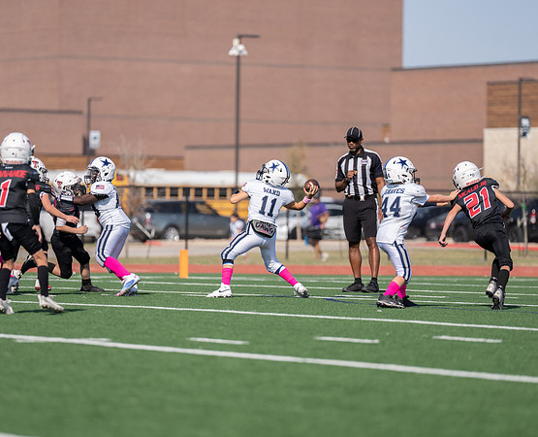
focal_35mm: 227
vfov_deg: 6.9
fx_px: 3634
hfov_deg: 8.5
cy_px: 218
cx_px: 269
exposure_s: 1/2500
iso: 100
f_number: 2.8
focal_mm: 200
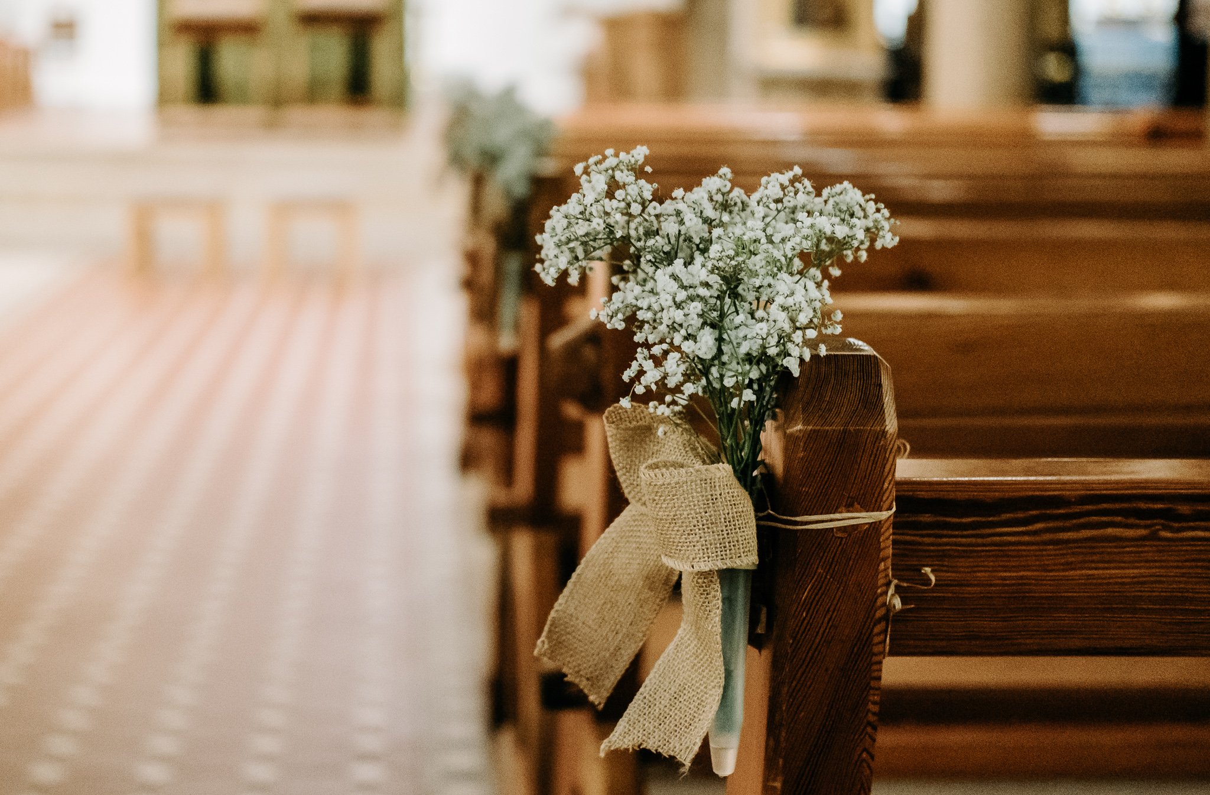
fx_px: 2394
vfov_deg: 18.8
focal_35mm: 72
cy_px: 343
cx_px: 514
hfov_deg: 28.3
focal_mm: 35
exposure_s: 1/180
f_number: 2
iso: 6400
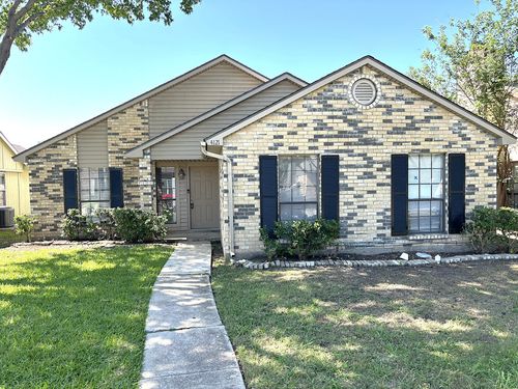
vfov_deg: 53.1
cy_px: 194
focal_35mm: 26
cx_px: 259
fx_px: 389
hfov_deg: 67.3
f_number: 1.6
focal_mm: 5.96
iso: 50
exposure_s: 1/787
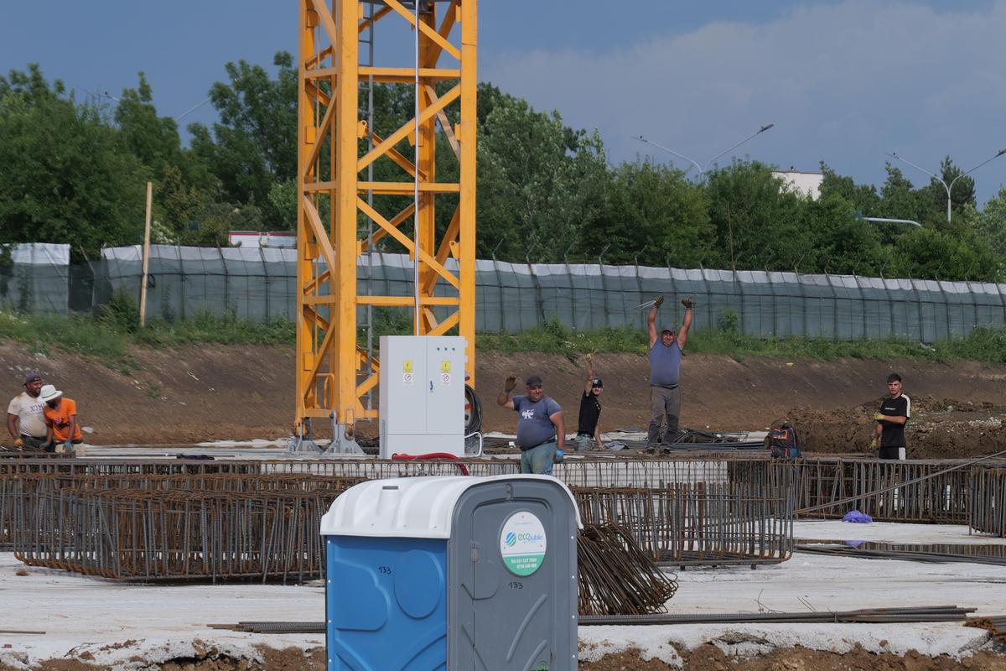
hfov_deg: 19.5
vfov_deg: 13.0
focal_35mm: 105
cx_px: 503
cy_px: 336
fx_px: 2934
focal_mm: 105
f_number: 5
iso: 80
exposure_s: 1/1000
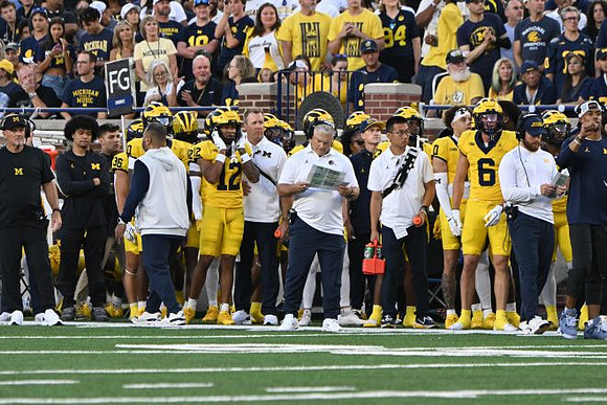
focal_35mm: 420
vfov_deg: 3.3
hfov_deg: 4.9
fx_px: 7083
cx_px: 304
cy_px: 202
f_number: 5.6
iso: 3200
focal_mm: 280
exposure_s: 1/1000
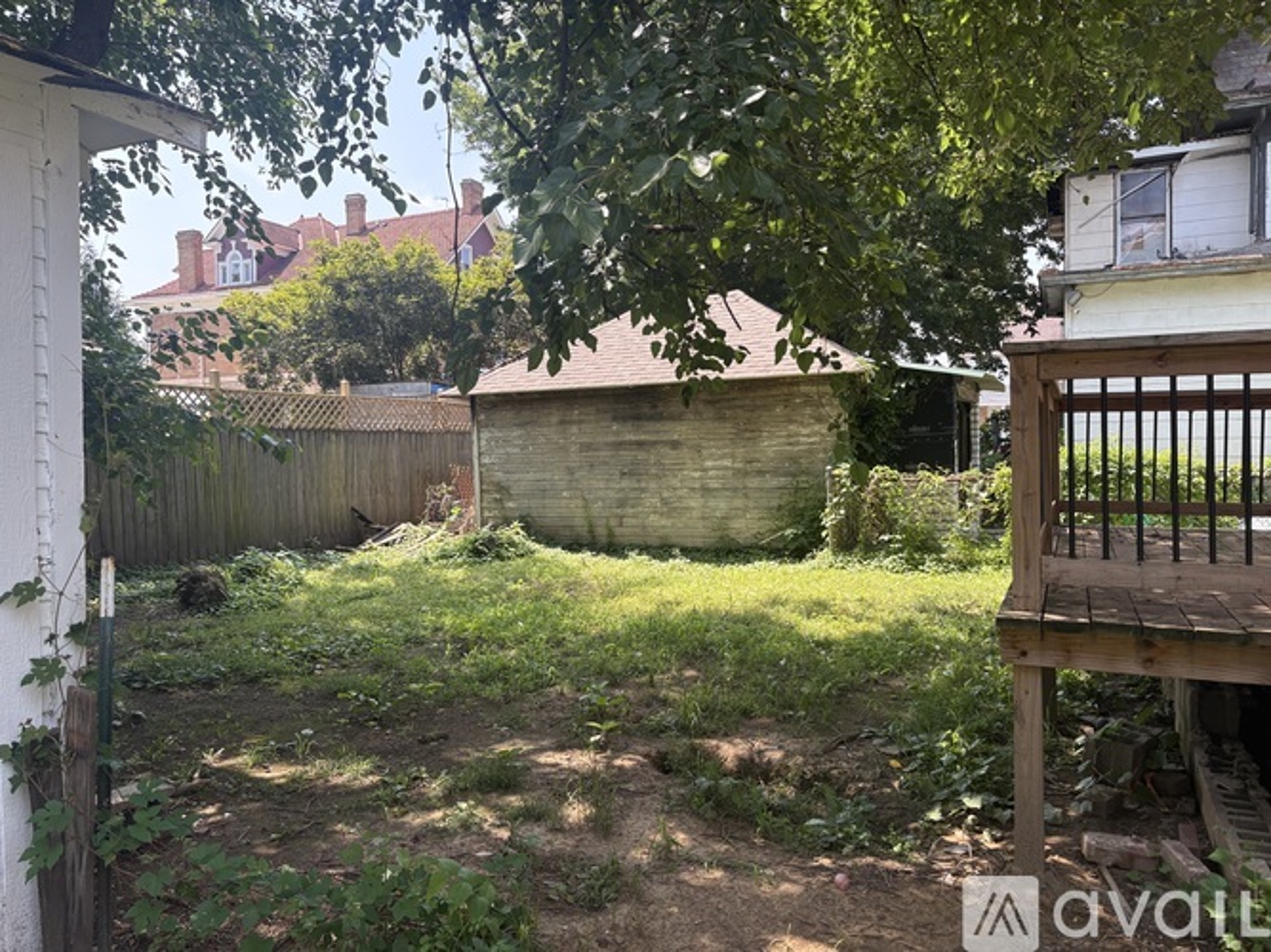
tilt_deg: -2.6
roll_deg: +1.1
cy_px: 476
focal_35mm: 26
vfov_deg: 53.0
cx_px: 636
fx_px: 954
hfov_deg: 67.3
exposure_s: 1/635
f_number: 1.6
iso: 64
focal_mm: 5.96
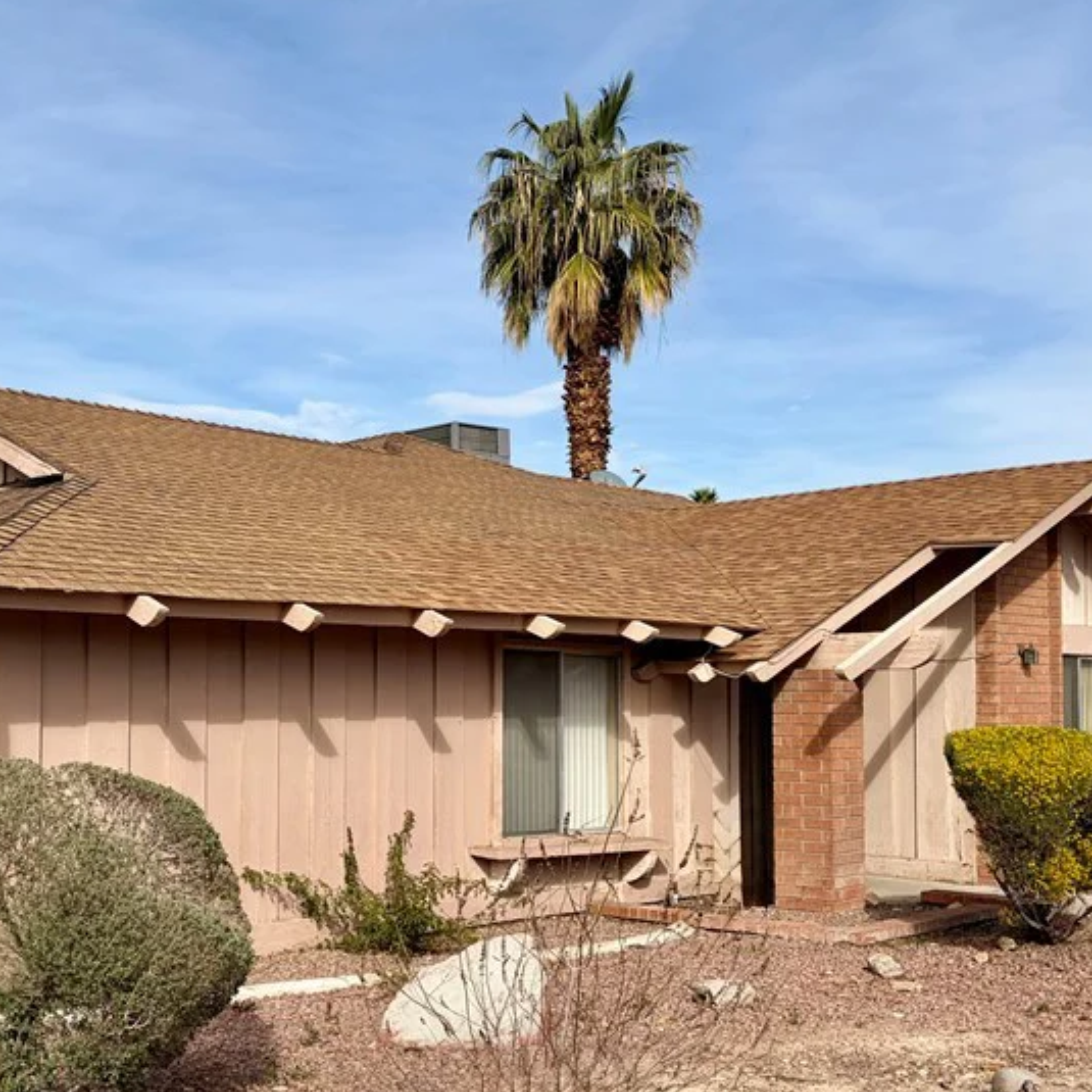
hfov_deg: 37.9
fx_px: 1570
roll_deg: +0.2
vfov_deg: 38.2
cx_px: 369
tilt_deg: +2.6
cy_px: 633
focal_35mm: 44
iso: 50
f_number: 1.6
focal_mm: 5.96
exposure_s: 1/4608
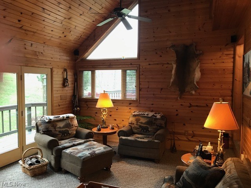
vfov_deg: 49.7
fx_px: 203
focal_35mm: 28
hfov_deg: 63.4
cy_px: 94
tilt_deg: -2.7
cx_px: 126
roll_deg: +0.9
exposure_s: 1/17
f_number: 1.8
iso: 40
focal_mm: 3.99
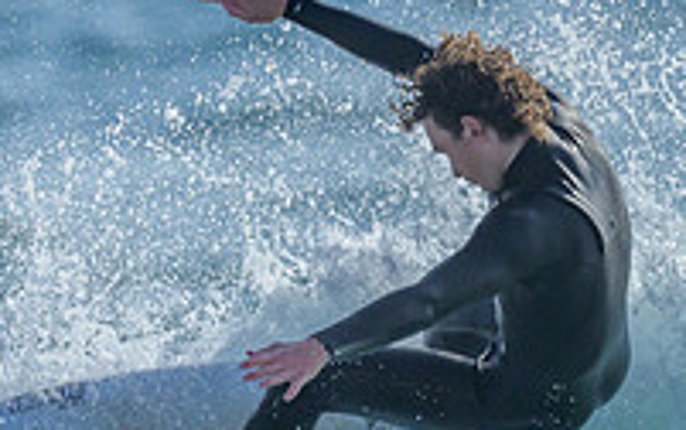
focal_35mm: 2999
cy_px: 442
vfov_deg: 0.4
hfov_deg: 0.7
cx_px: 639
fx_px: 56116
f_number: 6.3
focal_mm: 800
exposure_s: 1/2000
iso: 200
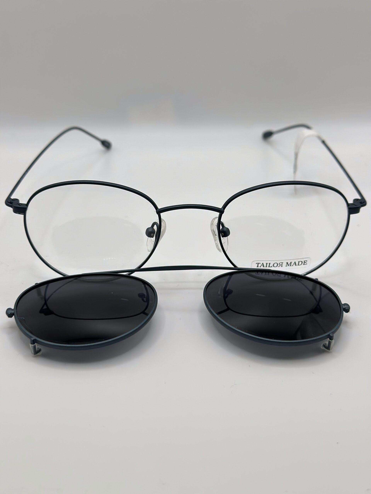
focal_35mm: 48
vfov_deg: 39.7
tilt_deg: -34.5
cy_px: 247
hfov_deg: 30.3
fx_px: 686
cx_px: 186
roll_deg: -0.6
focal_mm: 6.86
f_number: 1.78
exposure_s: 1/919
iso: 80
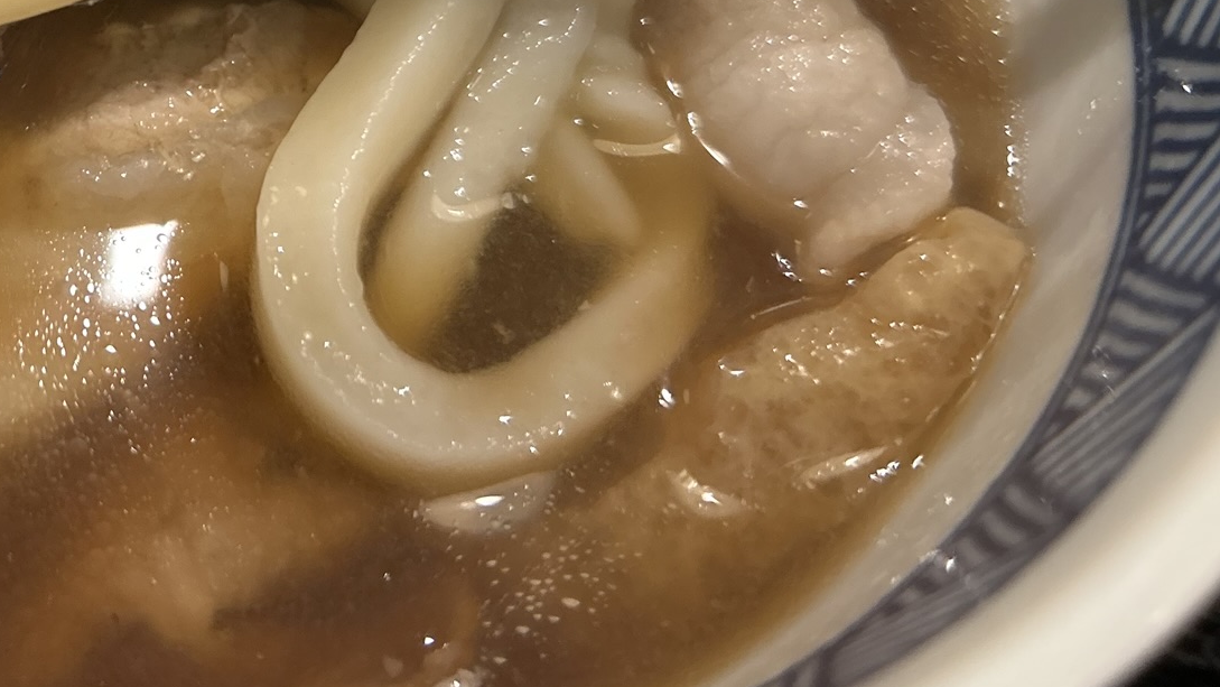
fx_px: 1682
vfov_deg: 22.3
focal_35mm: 52
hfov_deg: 37.2
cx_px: 119
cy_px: 19
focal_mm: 5.7
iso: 125
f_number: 1.5
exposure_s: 1/50
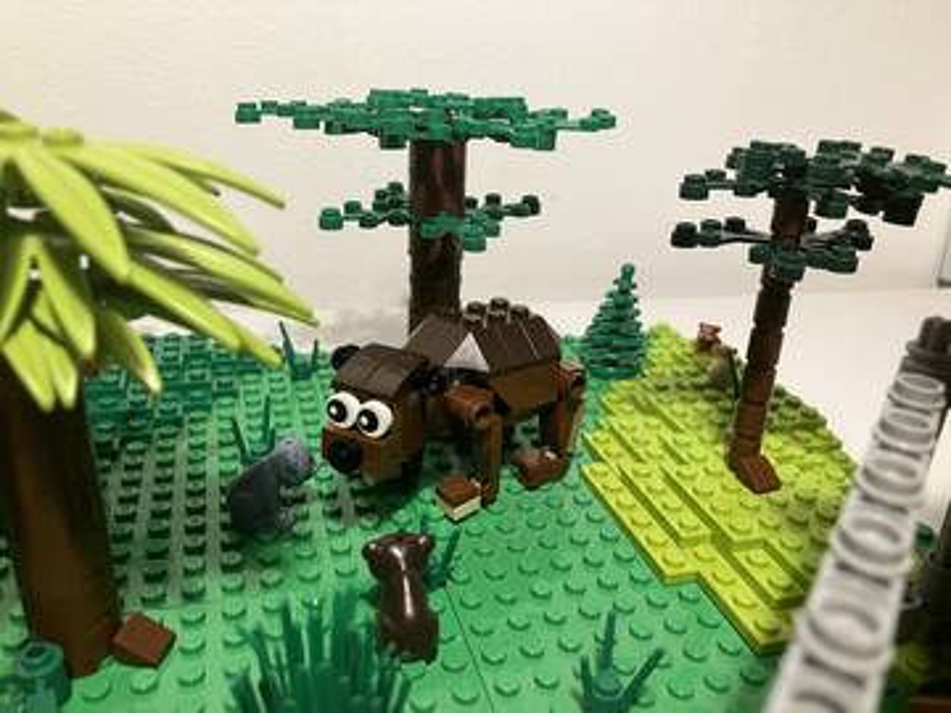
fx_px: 769
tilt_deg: -24.2
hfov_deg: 63.4
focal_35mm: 28
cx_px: 476
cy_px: 356
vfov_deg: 49.7
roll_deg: -2.4
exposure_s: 1/50
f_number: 1.8
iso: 250
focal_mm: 3.99
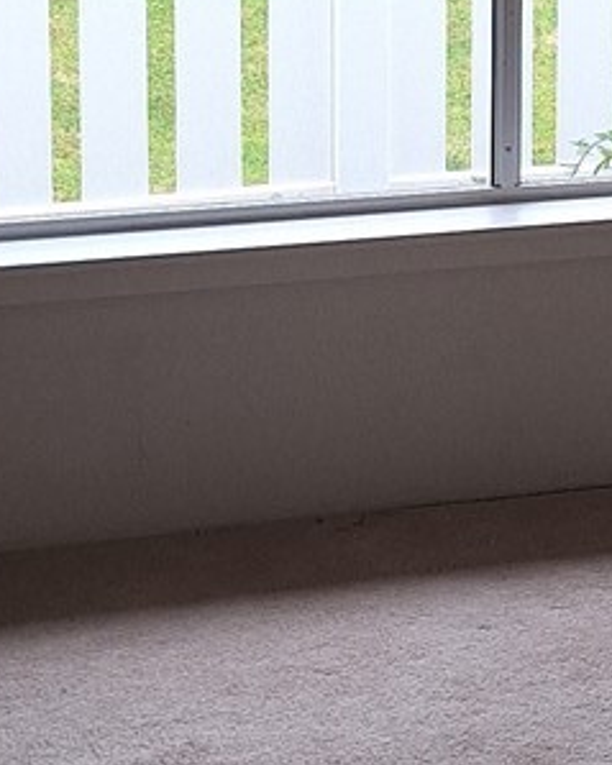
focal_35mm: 120
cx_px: 763
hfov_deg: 12.5
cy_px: -33
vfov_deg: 15.7
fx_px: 2718
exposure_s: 1/423
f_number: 1.8
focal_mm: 5.54
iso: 40
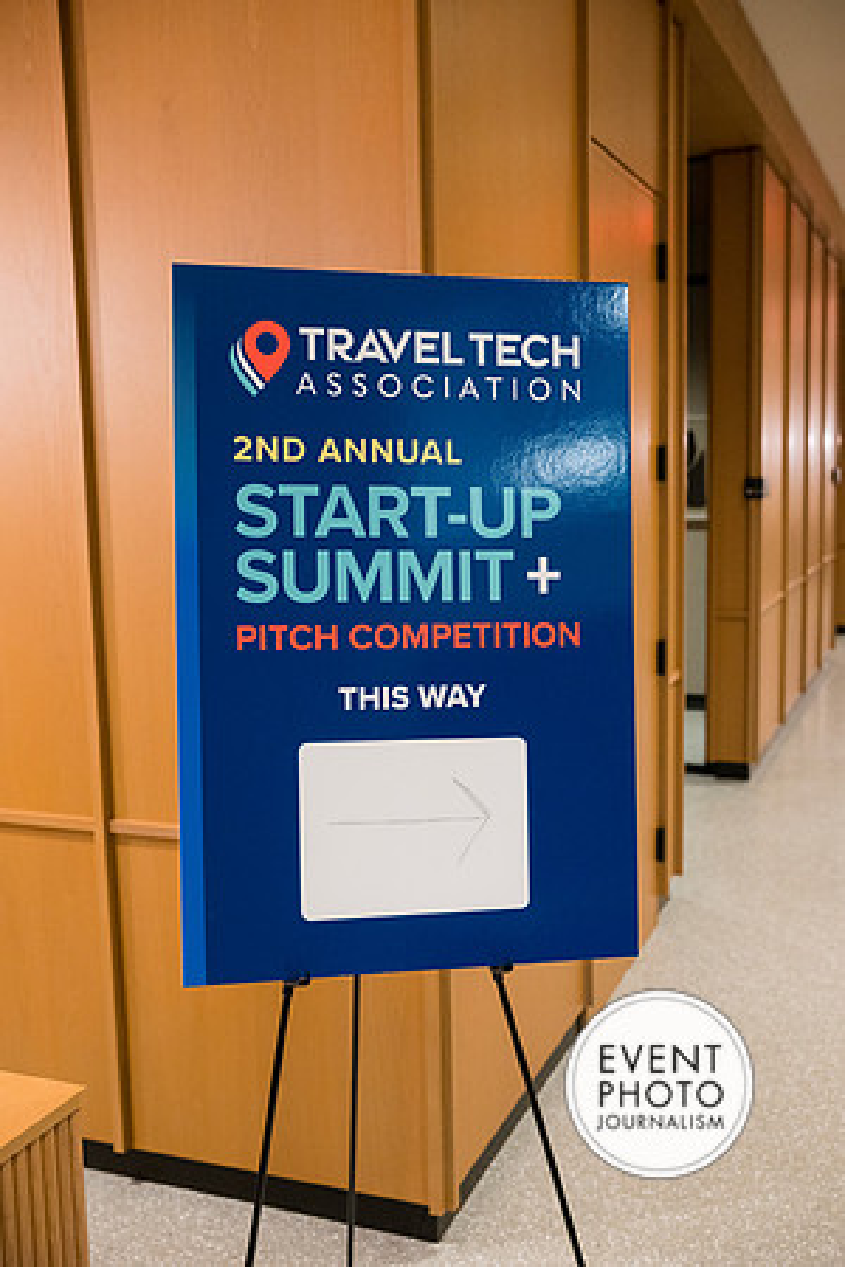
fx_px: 1232
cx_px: 422
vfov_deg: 54.4
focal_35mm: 35
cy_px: 634
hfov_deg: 37.9
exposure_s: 1/200
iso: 3200
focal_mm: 35
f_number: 3.2
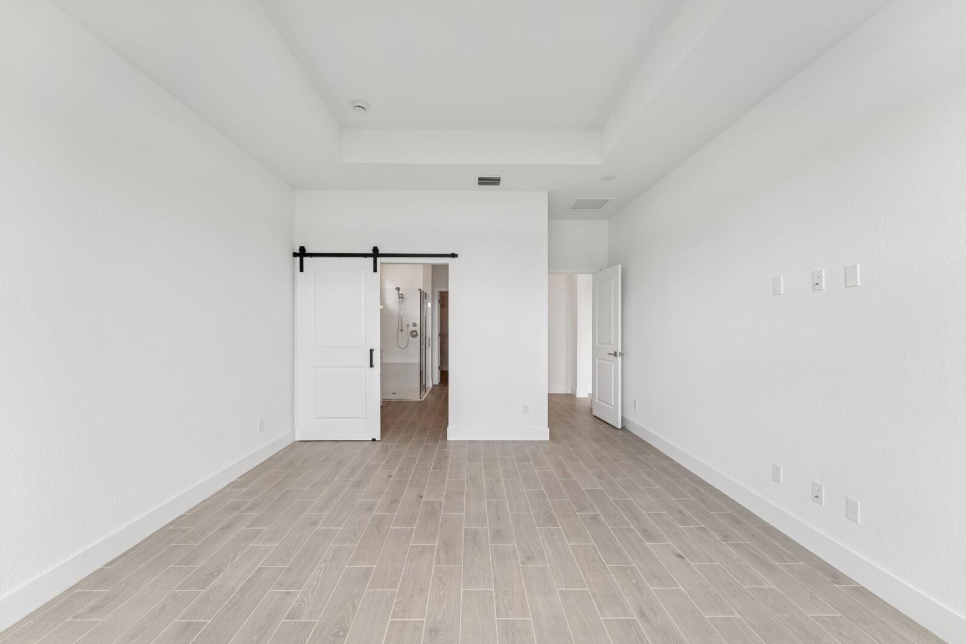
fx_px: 376
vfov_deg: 81.2
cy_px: 322
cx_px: 483
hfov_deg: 104.3
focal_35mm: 14
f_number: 8
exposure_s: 1/13
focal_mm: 14
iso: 160
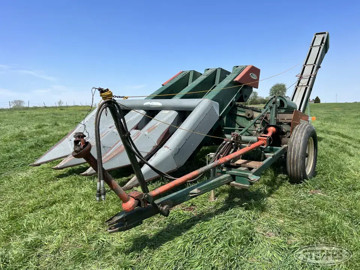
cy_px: 135
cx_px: 180
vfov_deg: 53.1
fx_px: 270
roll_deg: +1.2
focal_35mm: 26
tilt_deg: -5.4
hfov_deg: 67.3
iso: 50
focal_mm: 5.7
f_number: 1.5
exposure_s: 1/3257
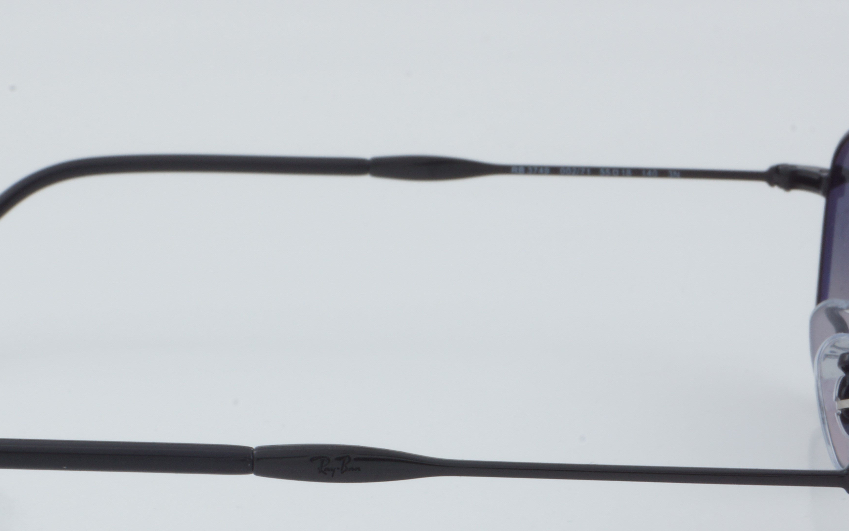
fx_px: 3055
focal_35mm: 132
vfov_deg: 9.9
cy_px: 364
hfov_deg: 15.8
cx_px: 282
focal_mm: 50
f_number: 29
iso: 100
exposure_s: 1/4
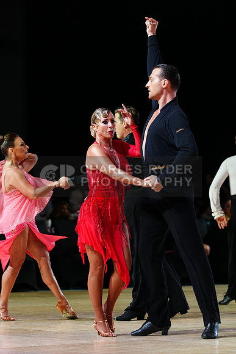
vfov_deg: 12.4
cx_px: 118
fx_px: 1631
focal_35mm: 166
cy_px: 177
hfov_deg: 8.3
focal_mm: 166
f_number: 4
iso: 2500
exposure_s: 1/320
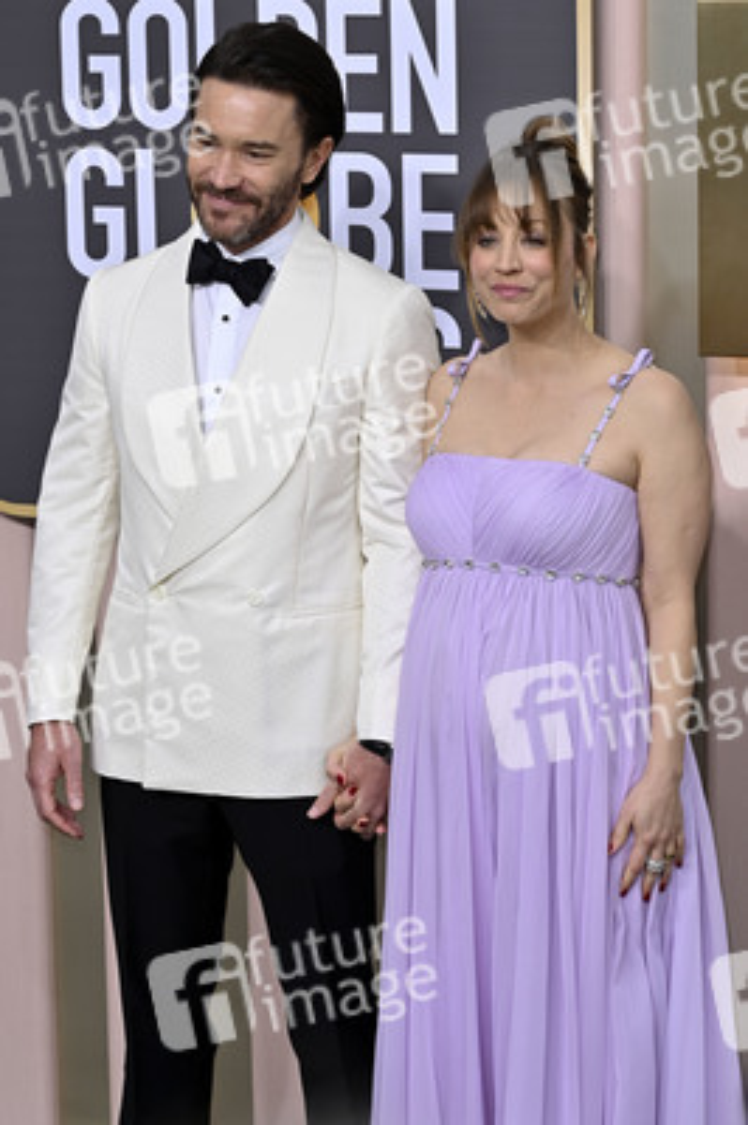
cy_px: 562
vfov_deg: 19.8
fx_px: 3215
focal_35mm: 103
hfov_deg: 13.3
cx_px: 374
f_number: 8
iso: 250
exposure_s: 1/200
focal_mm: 103
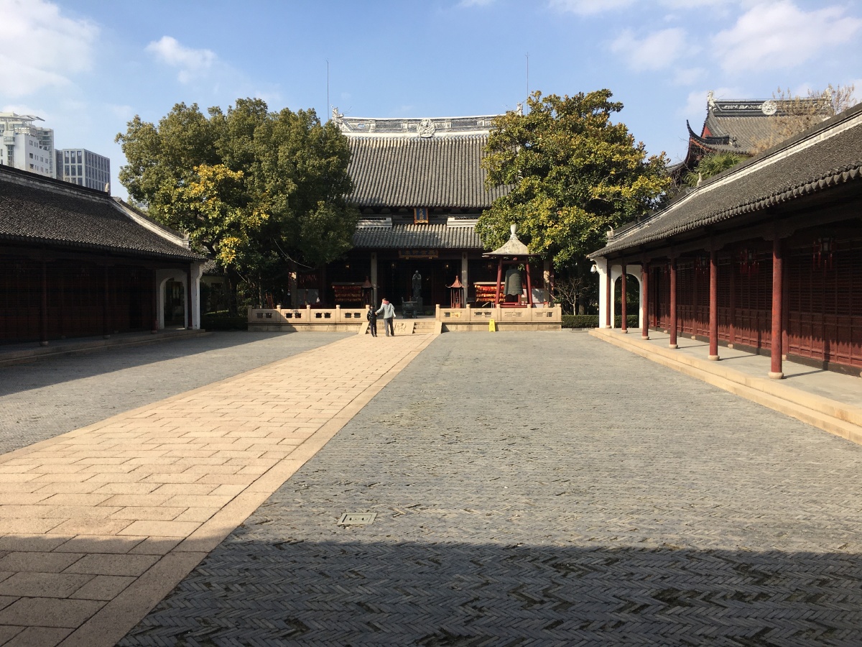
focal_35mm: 29
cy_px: 324
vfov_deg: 48.2
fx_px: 722
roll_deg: +0.4
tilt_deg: -2.2
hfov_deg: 61.7
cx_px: 431
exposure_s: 1/1202
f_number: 2.2
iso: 25
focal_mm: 4.15
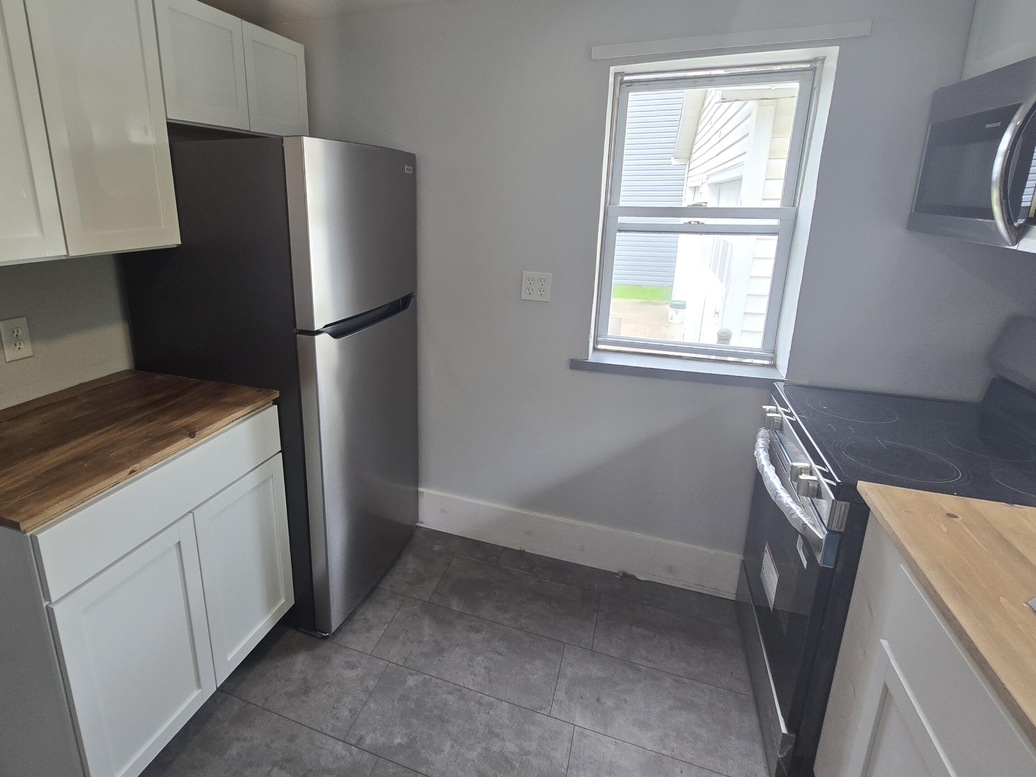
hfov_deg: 90.4
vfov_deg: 74.4
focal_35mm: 17
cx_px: 439
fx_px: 509
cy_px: 341
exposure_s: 1/60
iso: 80
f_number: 2.2
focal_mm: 2.2
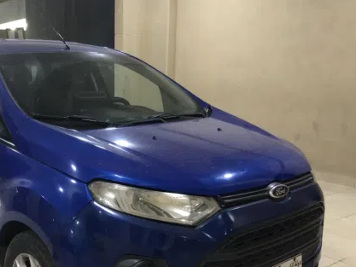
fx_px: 442
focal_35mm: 43
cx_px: 108
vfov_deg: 33.3
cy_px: 177
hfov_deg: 43.0
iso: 100
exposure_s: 1/7
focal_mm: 3.99
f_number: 1.8
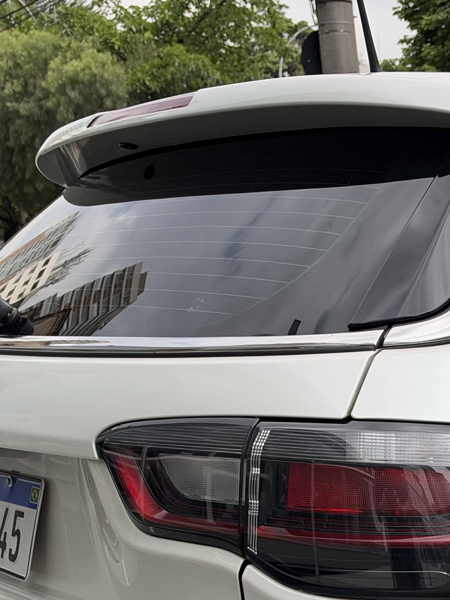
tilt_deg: -16.0
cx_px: 662
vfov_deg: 24.5
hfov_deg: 17.9
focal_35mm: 74
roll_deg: +0.9
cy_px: 666
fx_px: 1283
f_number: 1.8
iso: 80
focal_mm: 6.93
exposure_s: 1/3704
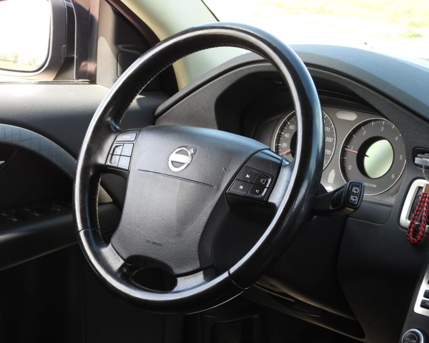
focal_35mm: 84
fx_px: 1066
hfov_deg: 22.7
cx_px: 202
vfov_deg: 18.3
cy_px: 171
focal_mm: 14.4
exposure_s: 1/80
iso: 100
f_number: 3.5
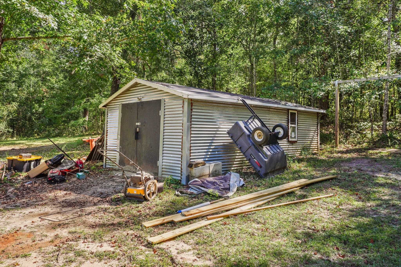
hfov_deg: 65.5
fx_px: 312
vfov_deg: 46.4
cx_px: 200
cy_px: 134
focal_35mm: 28
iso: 100
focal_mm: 28
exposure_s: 1/3
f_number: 9
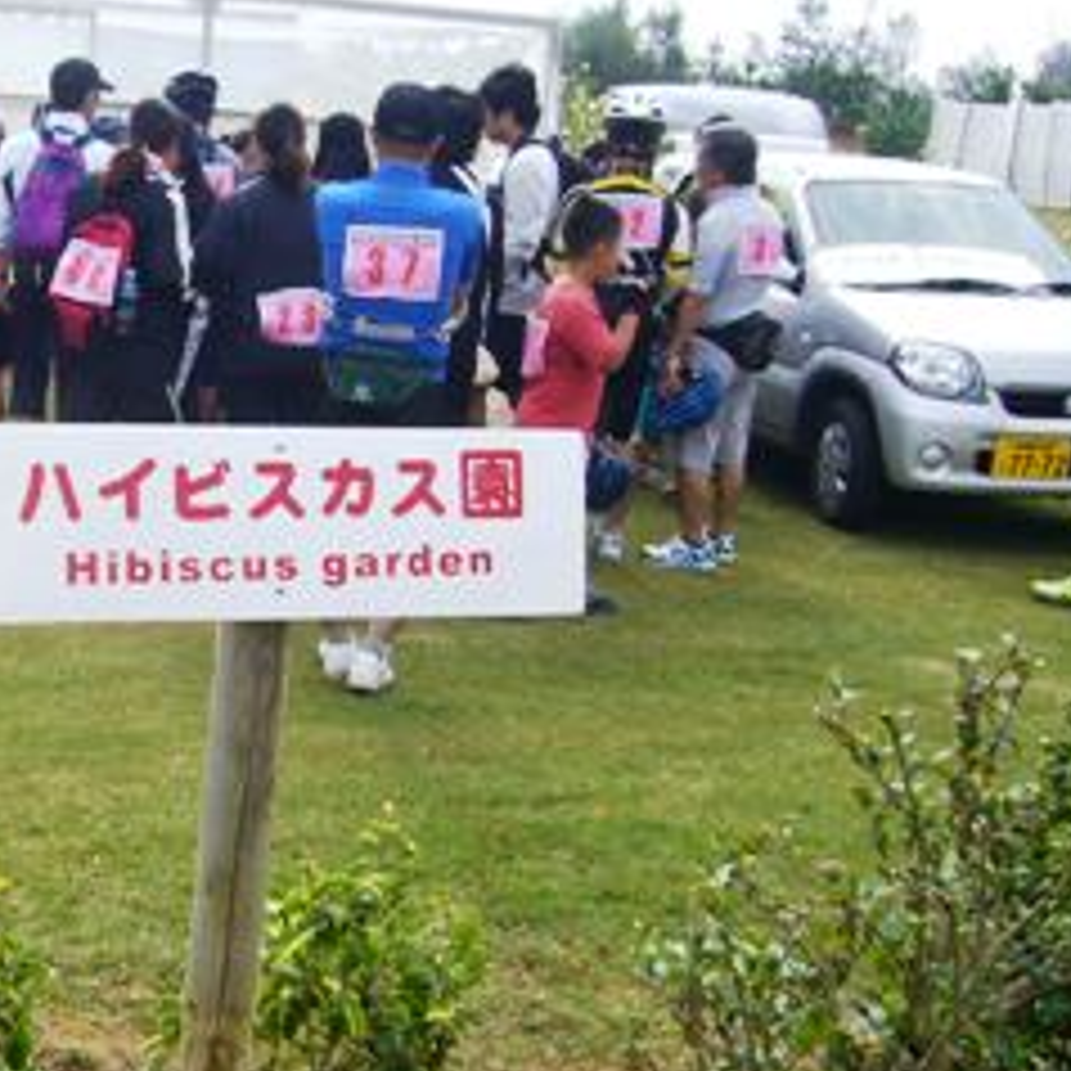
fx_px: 1820
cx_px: 198
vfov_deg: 32.8
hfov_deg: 31.8
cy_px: 558
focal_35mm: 52
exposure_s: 1/200
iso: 80
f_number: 5.6
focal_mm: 5.8
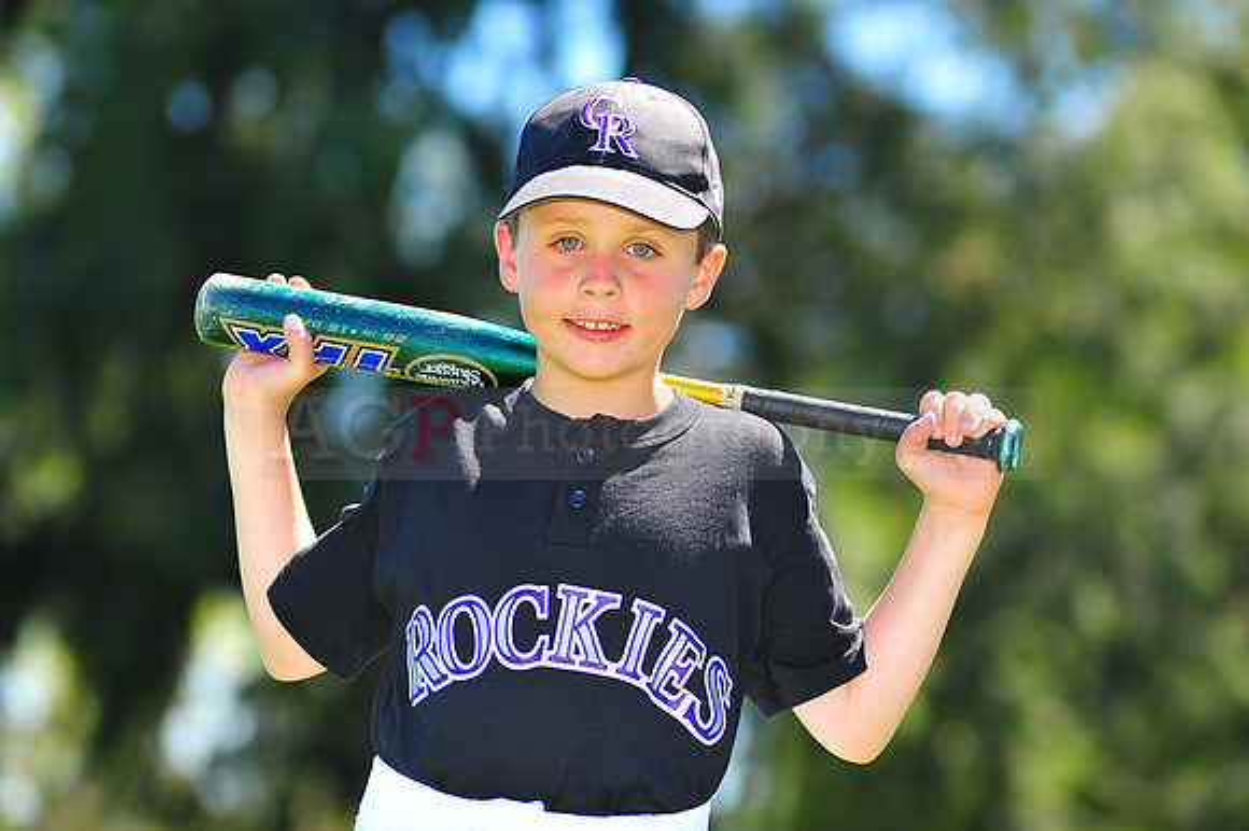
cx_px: 624
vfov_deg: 7.6
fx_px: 6241
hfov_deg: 11.4
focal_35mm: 180
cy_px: 416
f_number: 5
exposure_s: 1/320
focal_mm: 180
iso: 200
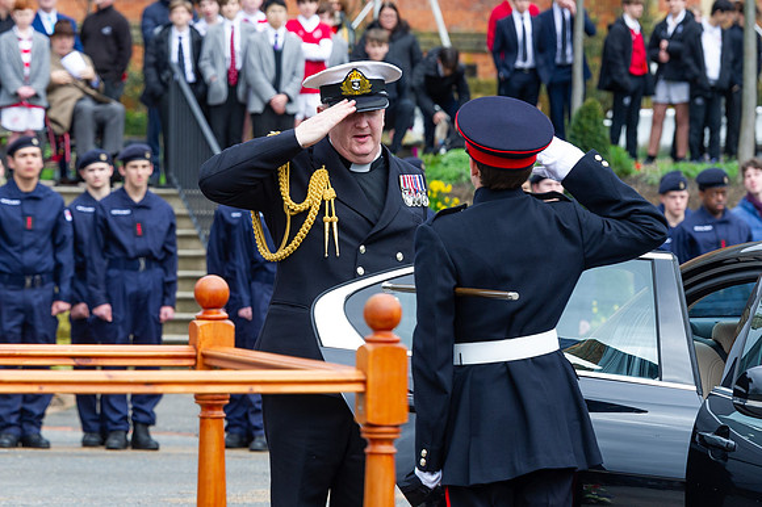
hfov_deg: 8.7
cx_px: 208
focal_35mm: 237
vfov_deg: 5.8
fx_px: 5023
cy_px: 252
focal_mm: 160
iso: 560
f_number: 6.3
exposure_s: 1/250
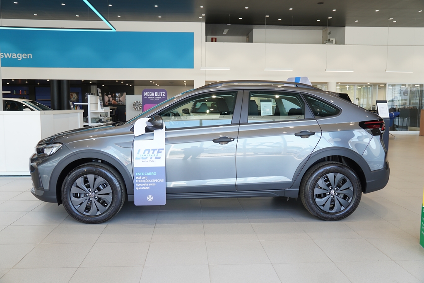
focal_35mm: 30
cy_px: 142
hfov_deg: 61.9
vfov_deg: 43.6
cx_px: 212
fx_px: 353
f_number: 4
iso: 160
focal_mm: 20
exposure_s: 1/60
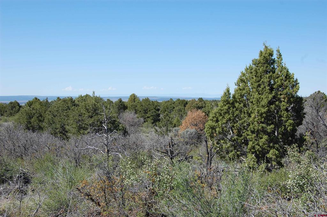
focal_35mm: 51
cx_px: 164
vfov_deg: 26.4
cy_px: 108
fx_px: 463
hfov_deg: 38.9
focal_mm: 34
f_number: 9
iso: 200
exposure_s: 1/320
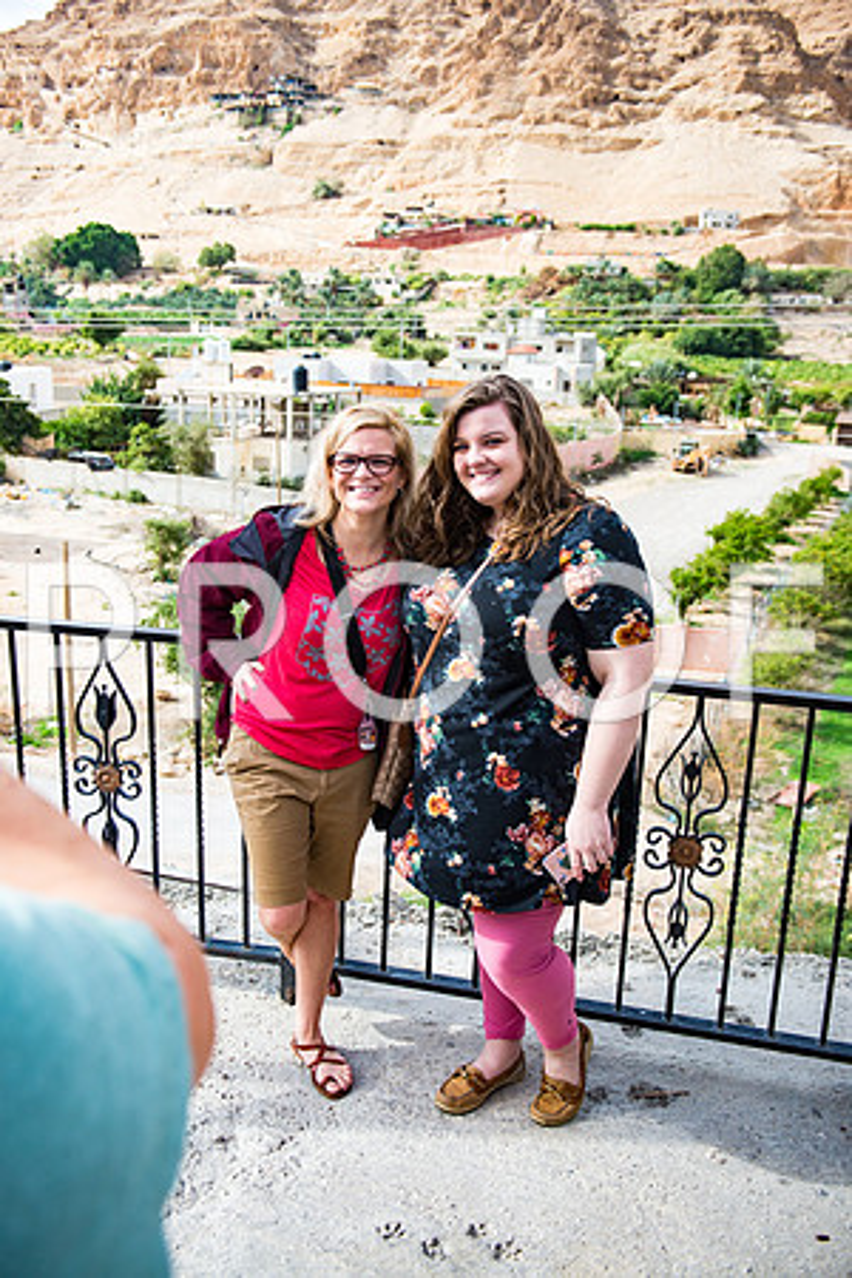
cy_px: 639
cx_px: 426
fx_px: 1136
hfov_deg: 41.1
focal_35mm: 32
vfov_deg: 58.7
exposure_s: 1/2500
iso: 200
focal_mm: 32
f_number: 2.8
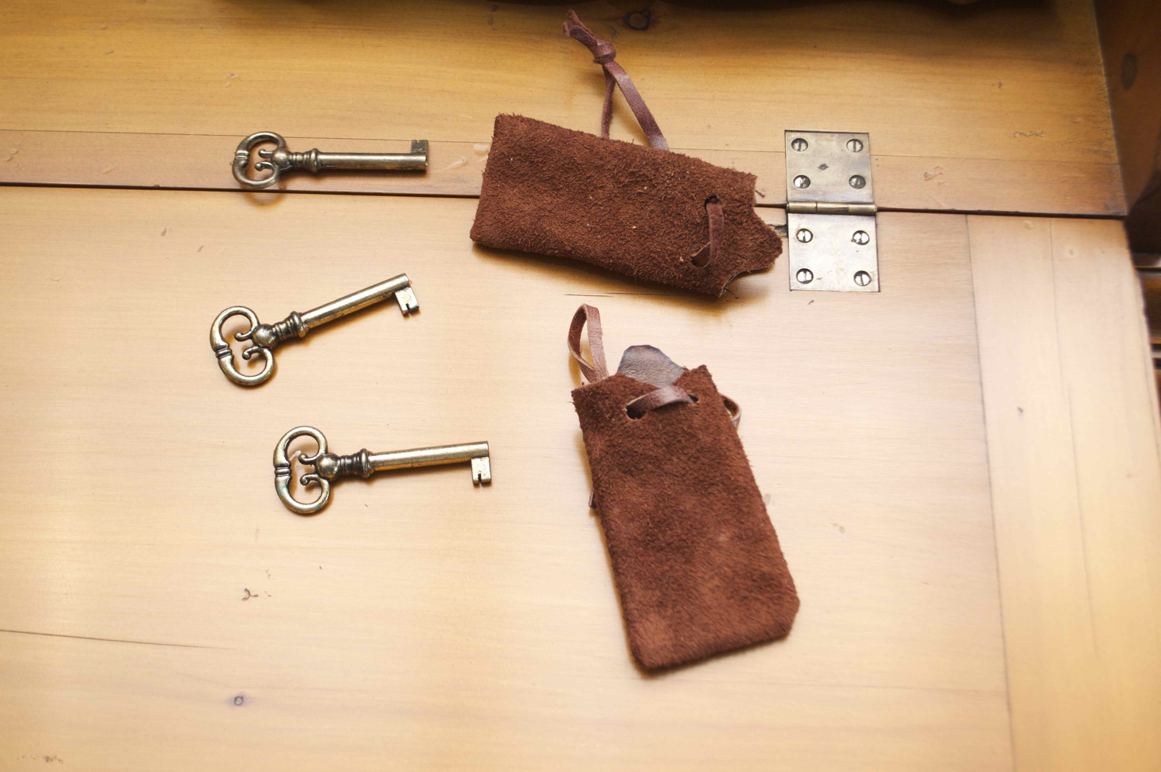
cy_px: 386
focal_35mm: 44
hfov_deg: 45.0
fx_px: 1402
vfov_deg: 30.8
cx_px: 580
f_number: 4.5
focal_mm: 29
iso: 800
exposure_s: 1/60
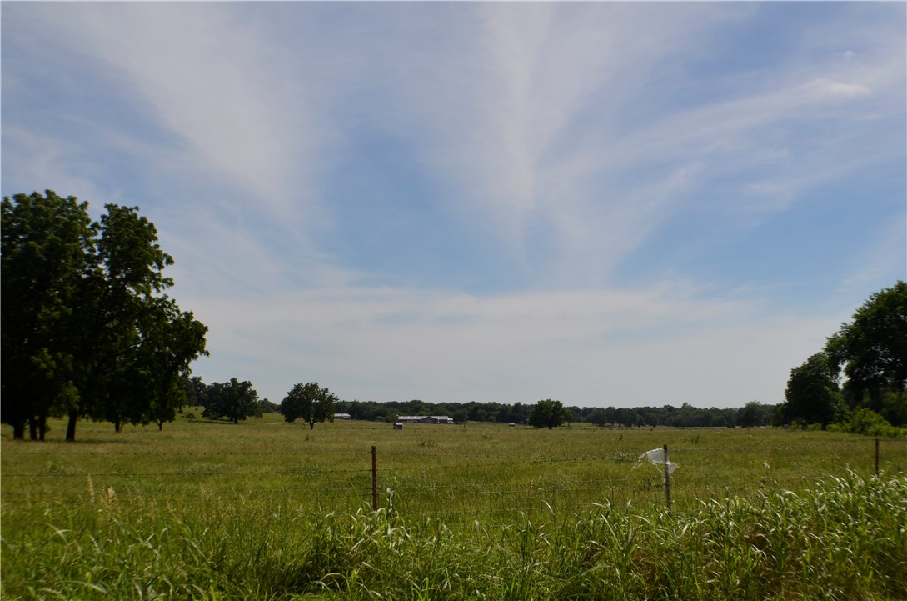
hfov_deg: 35.1
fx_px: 1433
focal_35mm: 57
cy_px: 300
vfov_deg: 23.7
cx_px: 454
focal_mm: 38
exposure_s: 1/320
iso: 100
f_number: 9
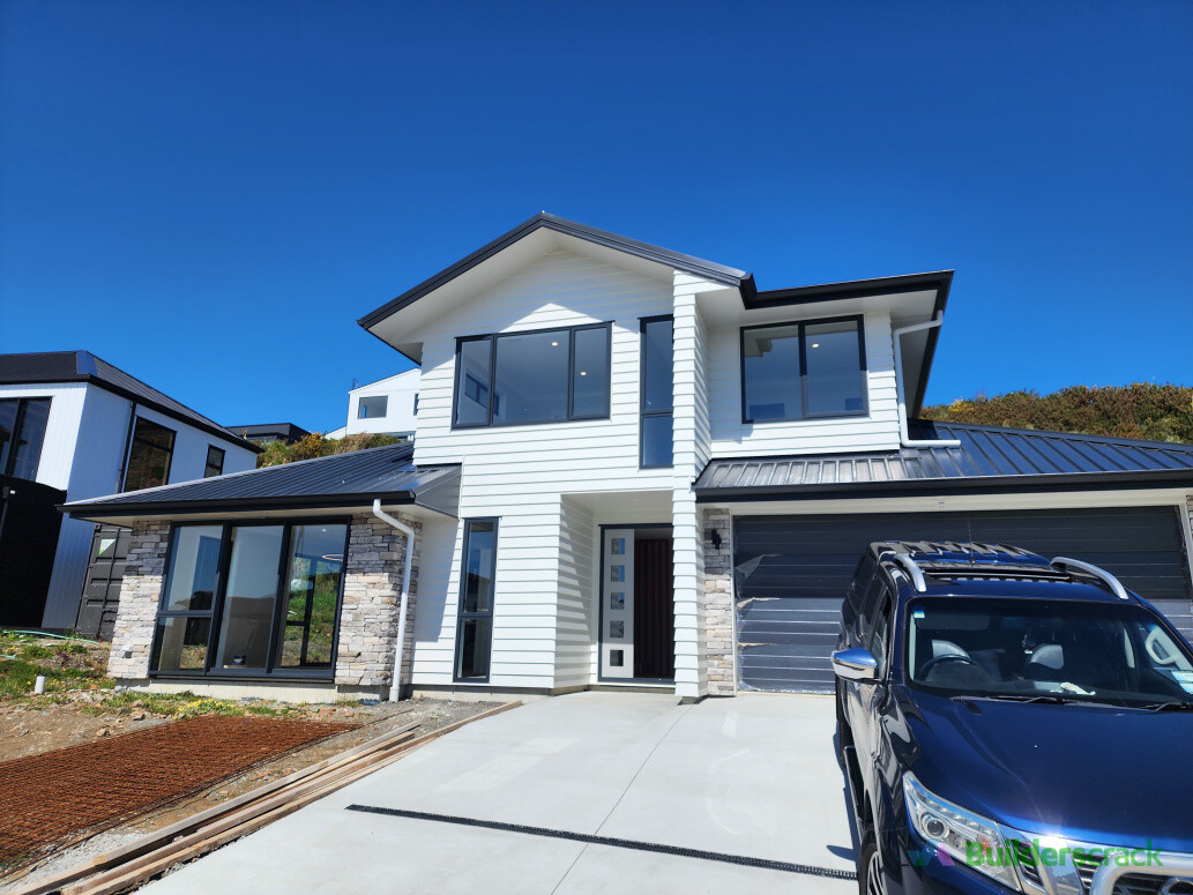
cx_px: 596
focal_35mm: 23
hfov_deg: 73.9
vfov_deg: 58.9
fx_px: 793
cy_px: 448
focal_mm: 6.4
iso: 12
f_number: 1.8
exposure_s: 1/1723
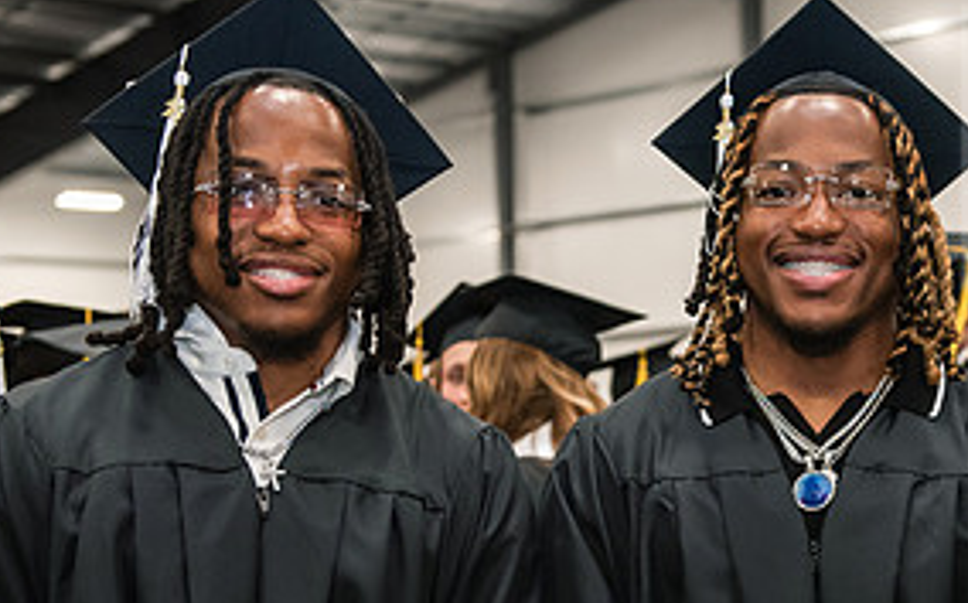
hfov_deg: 20.4
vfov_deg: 13.0
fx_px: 2636
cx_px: 859
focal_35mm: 100
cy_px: 417
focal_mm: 48
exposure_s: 1/200
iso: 2500
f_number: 3.5
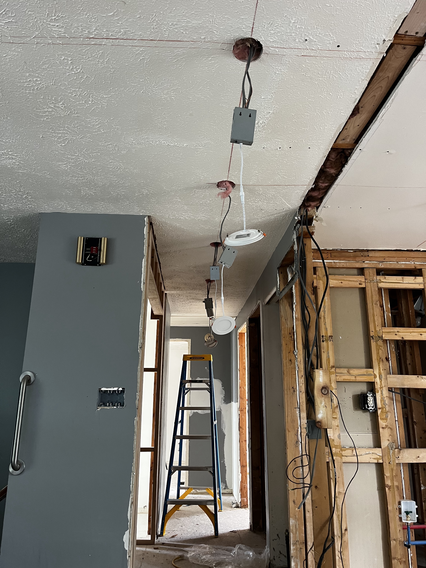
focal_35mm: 26
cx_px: 213
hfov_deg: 53.1
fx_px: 427
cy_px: 284
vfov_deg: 67.3
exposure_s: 1/60
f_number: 1.6
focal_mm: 5.1
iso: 250
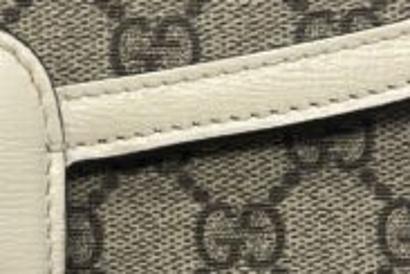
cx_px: -197
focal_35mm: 151
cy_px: 247
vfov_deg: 9.1
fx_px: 1720
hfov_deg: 12.9
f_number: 1.5
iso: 40
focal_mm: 5.7
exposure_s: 1/164
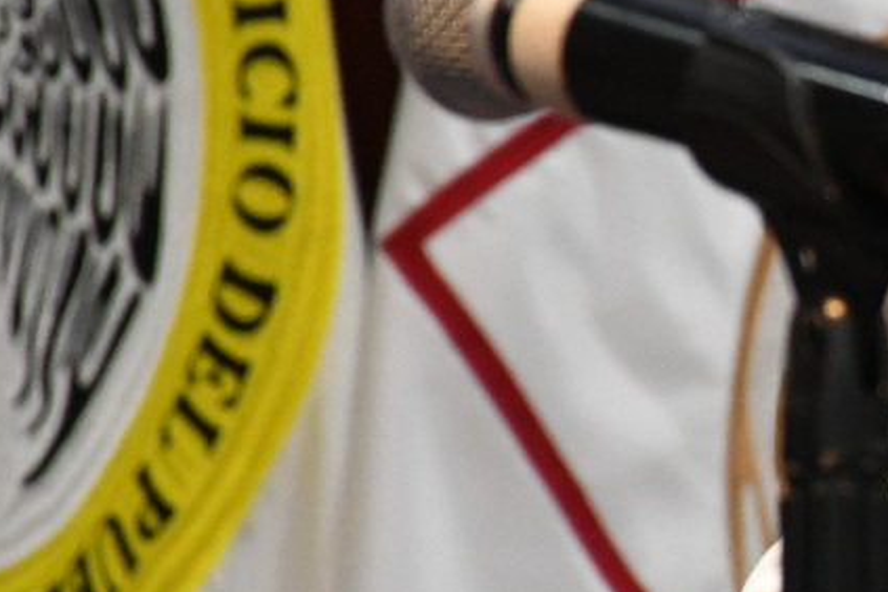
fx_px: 19855
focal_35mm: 805
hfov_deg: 2.6
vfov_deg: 1.7
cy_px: 107
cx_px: 1388
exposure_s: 1/125
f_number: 6.3
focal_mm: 140
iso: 3200
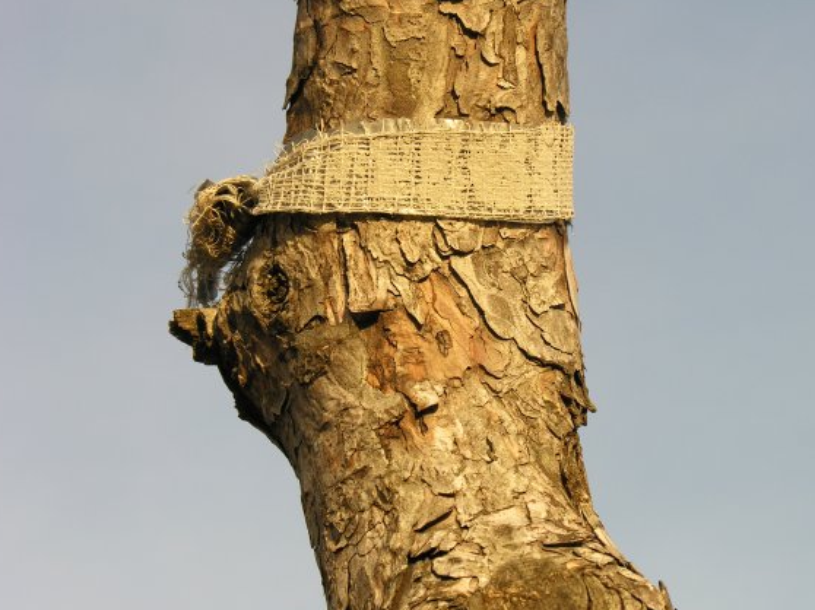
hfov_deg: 12.0
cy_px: 289
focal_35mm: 165
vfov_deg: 9.0
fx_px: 3883
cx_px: 540
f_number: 5.9
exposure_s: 1/168
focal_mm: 29.3
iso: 50
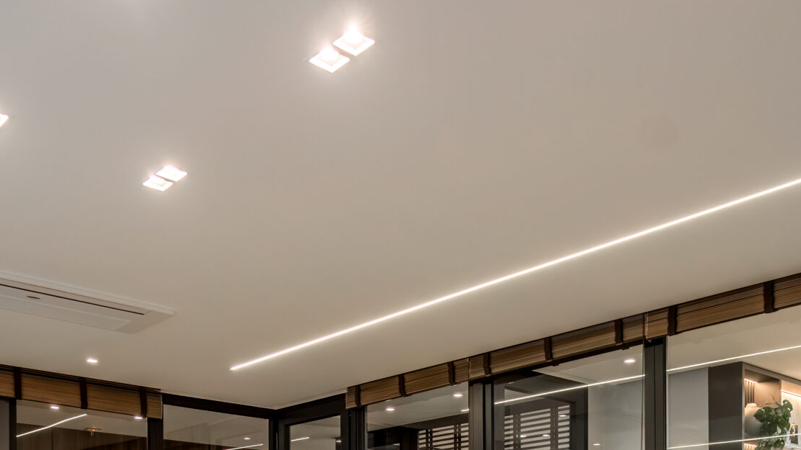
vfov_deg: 24.9
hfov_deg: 49.4
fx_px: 871
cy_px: 595
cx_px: 370
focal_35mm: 41
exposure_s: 1/500
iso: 1600
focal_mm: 17
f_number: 4
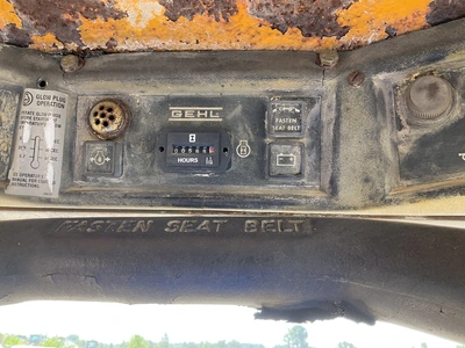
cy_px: 174
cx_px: 232
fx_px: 390
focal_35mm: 29
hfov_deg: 61.7
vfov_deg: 48.2
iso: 50
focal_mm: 3
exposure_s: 1/122
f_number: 1.8
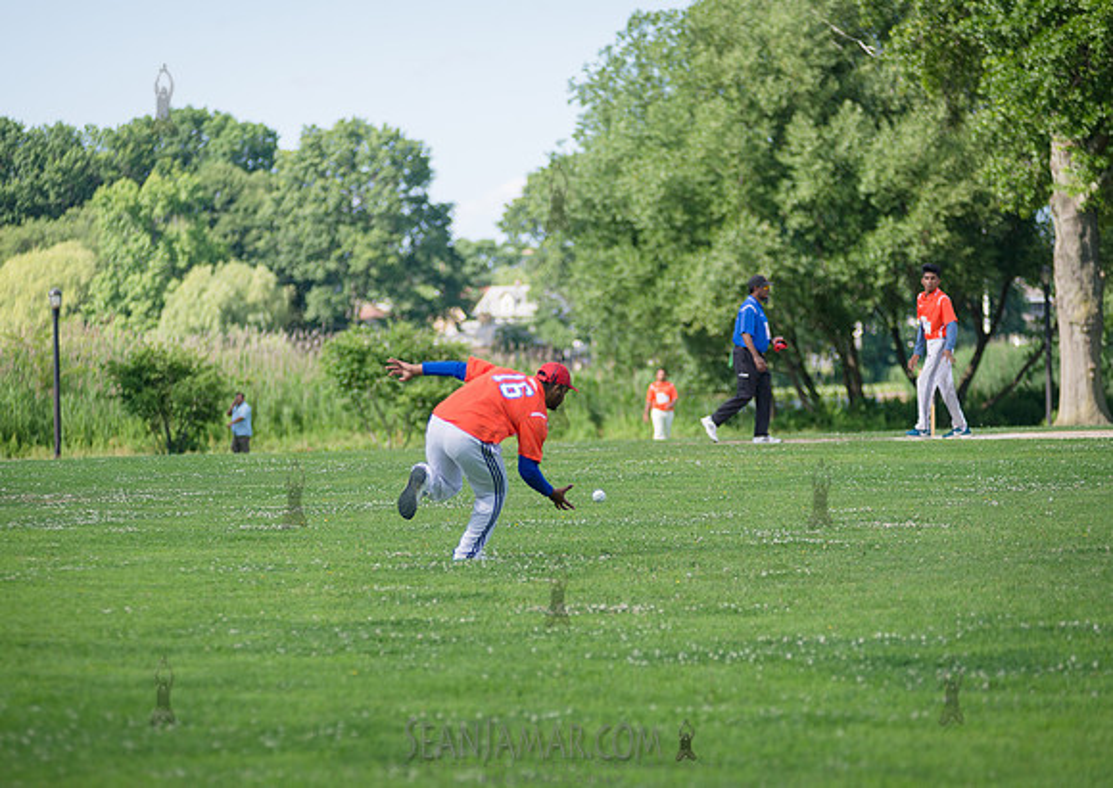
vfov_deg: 8.5
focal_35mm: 169
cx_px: 493
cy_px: 441
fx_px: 5319
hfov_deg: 11.9
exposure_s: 1/2000
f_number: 2.8
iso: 200
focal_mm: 145
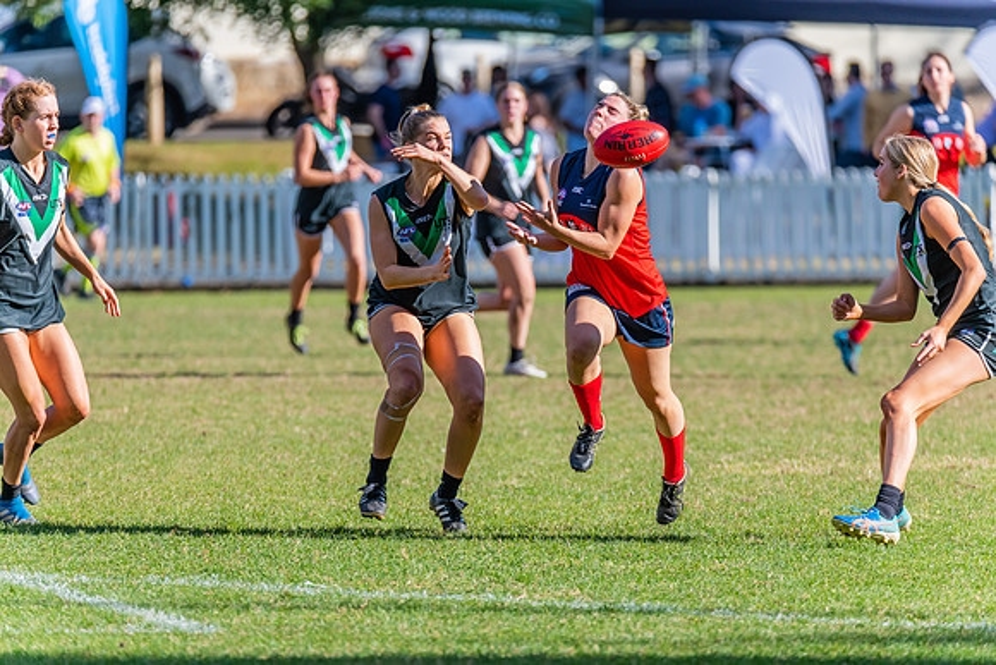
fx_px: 11622
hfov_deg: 4.9
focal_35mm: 420
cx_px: 498
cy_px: 332
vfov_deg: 3.3
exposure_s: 1/1600
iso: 800
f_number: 7.1
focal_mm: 420
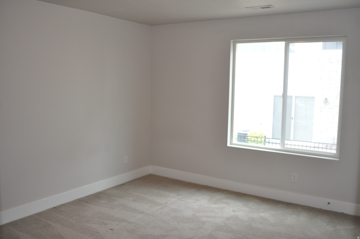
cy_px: 120
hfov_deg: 57.3
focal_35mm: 33
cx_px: 180
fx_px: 330
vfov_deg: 39.9
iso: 720
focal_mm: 22
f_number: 3.8
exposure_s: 1/125
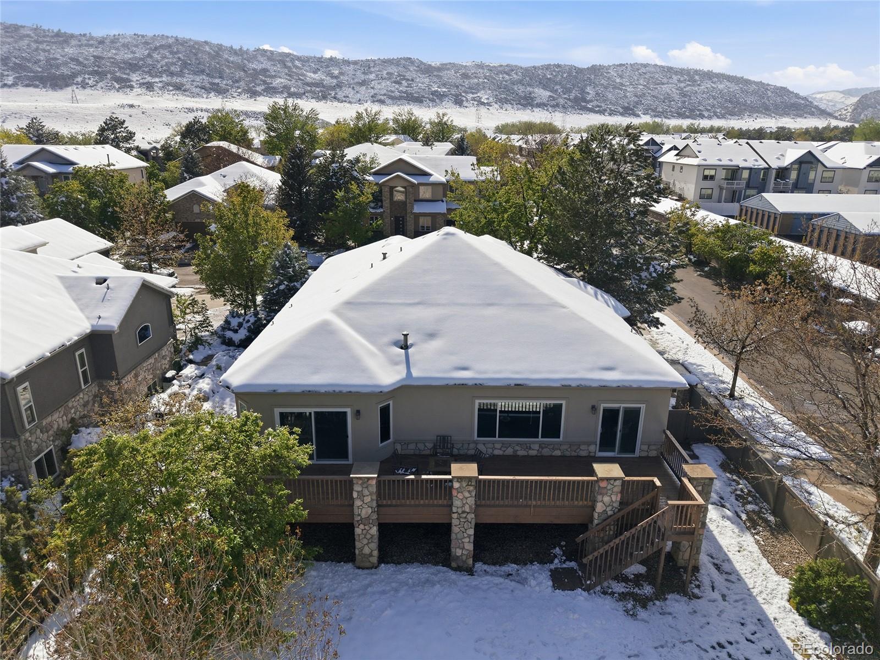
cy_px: 330
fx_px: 610
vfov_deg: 56.8
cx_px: 440
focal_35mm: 24
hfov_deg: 71.6
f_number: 1.8
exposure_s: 1/8000
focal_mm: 8.7
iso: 140
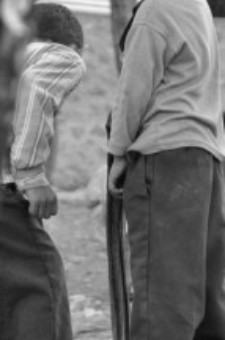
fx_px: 2044
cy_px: 116
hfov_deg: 6.3
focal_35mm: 217
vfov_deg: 9.5
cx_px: 154
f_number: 5
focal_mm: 78
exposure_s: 1/200
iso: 800
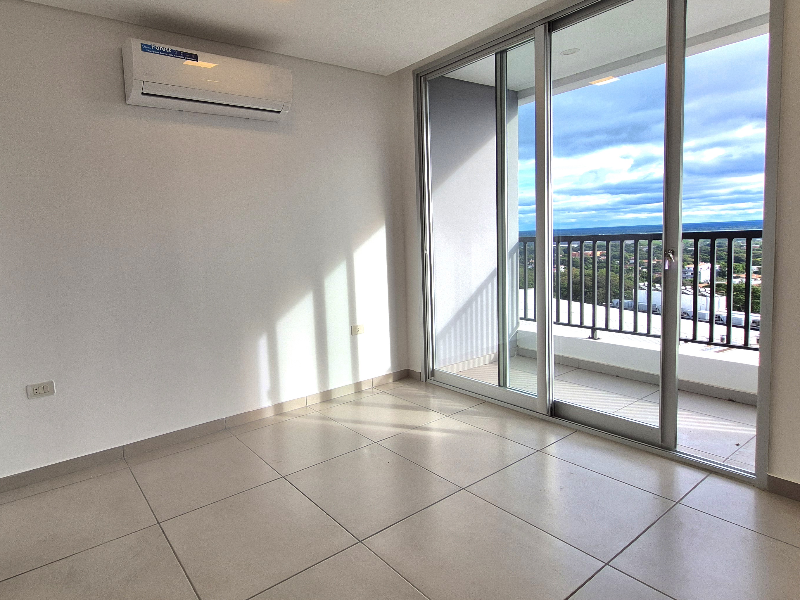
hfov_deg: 83.2
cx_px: 306
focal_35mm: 19
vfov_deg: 68.6
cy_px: 284
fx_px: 439
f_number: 2.2
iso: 50
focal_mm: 1.74
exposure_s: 1/400
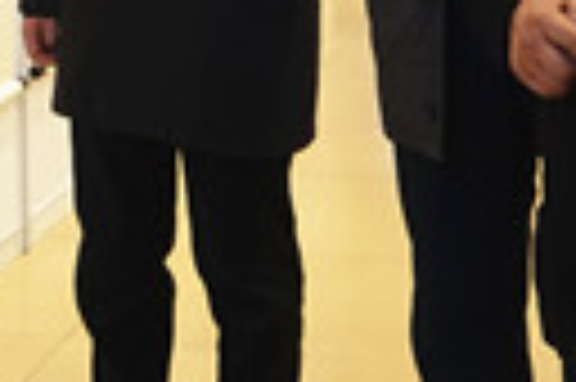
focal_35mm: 134
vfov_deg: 10.0
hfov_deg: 15.0
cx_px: -14
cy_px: -108
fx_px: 2141
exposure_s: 1/60
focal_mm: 33
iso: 1250
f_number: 4
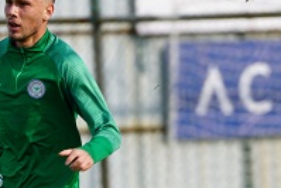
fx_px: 8412
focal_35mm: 1077
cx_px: 136
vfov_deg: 1.3
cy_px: 240
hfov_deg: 1.9
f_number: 5.6
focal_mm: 358
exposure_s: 1/400
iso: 160
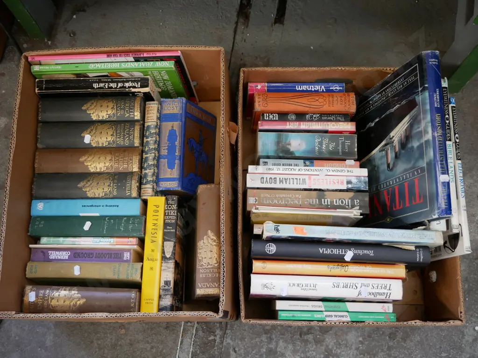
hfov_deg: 51.4
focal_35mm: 36
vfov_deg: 39.7
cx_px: 239
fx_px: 497
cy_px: 179
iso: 800
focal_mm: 18
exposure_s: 1/60
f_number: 3.9
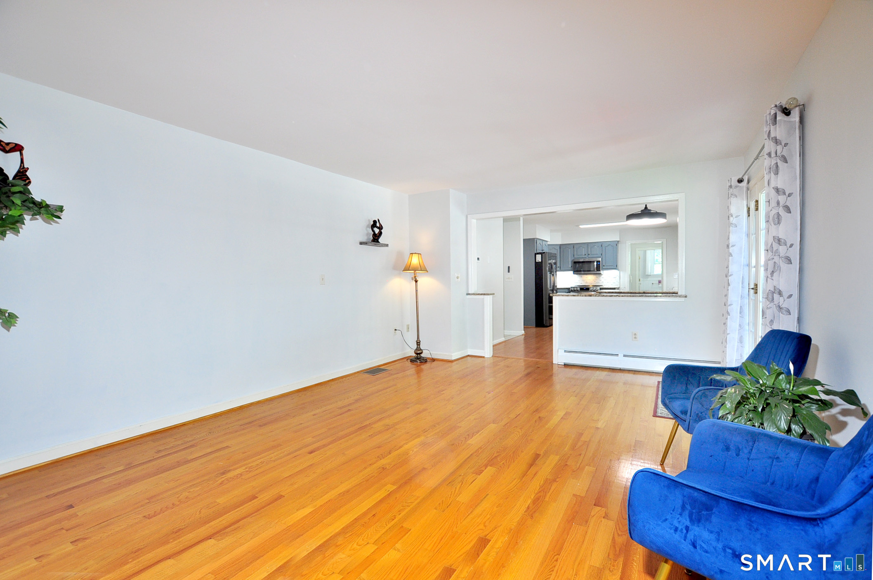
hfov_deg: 100.5
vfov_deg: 77.2
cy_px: 290
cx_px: 436
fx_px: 363
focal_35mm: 15
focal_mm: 10
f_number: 5
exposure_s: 1/40
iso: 400
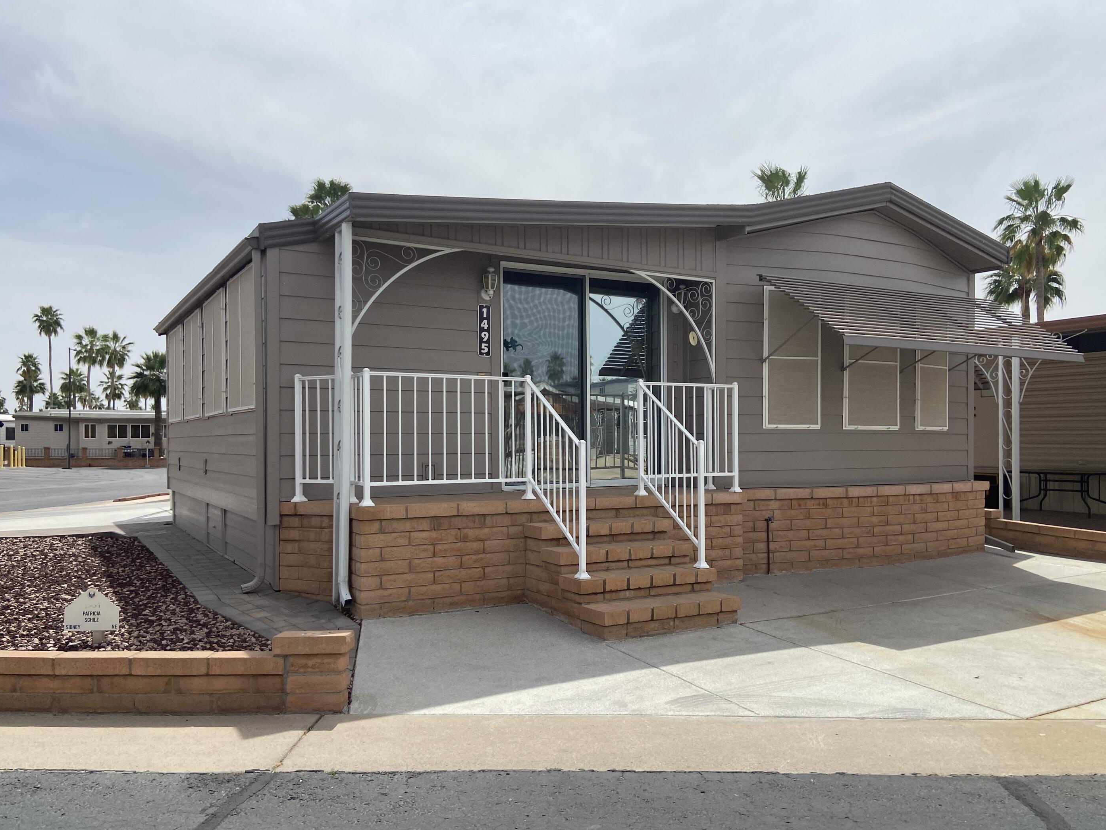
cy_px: 444
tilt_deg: -1.0
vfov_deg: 49.7
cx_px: 566
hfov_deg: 63.4
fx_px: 895
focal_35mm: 28
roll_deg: +0.4
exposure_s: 1/5747
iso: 32
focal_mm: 4.25
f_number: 1.8
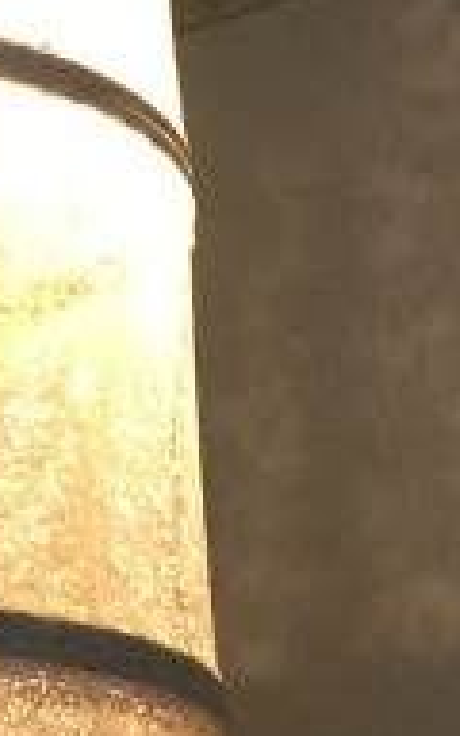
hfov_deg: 9.2
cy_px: 54
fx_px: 2788
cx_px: -222
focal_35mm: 139
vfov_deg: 14.9
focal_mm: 4.15
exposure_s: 1/10
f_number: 2.2
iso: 100
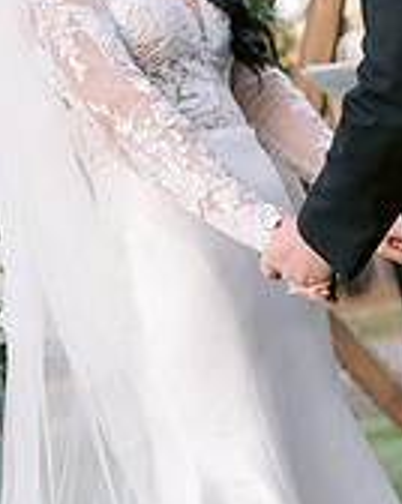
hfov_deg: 12.1
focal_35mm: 126
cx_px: 348
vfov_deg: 15.3
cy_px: 348
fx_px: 1877
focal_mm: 50
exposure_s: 1/500
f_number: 2.8
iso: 400
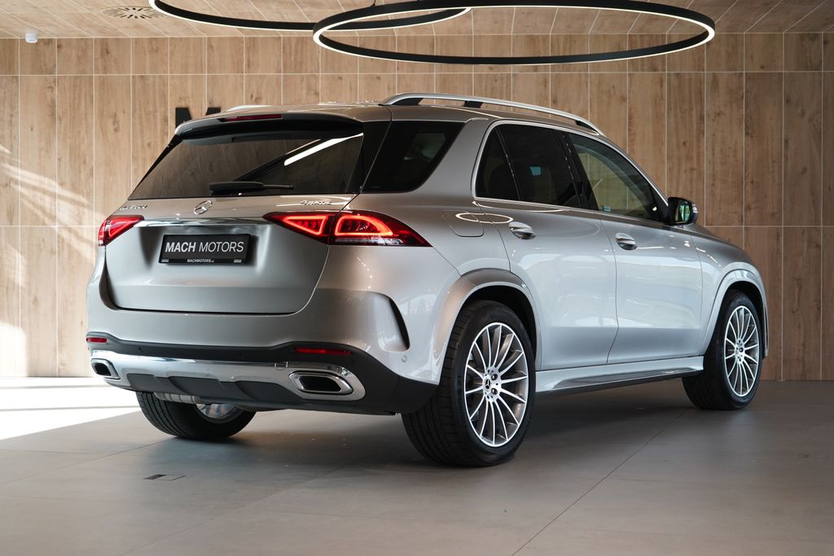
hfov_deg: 33.4
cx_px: 417
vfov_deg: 22.6
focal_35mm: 60
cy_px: 278
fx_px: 1390
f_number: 5
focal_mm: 60
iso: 1600
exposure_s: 1/160
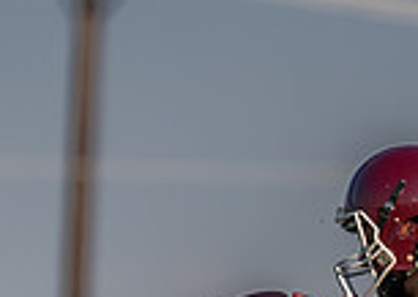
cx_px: 401
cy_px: 452
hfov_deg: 1.5
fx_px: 15645
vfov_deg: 1.1
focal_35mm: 1319
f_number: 2.8
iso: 100
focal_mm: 200
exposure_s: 1/3200
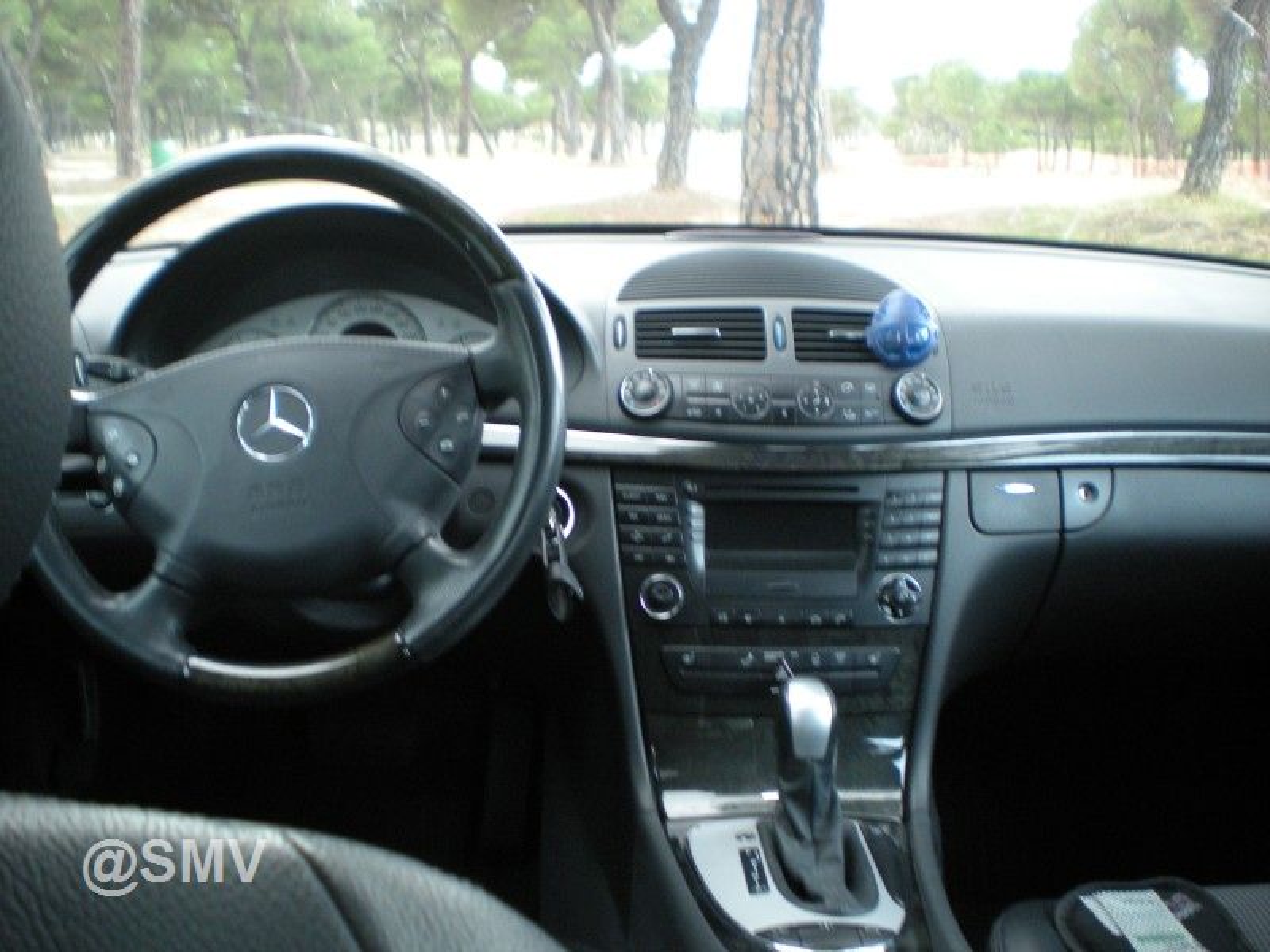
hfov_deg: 49.0
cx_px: 635
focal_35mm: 38
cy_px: 476
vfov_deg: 37.7
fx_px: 1394
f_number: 3.1
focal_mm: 6.3
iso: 200
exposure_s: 1/34.2
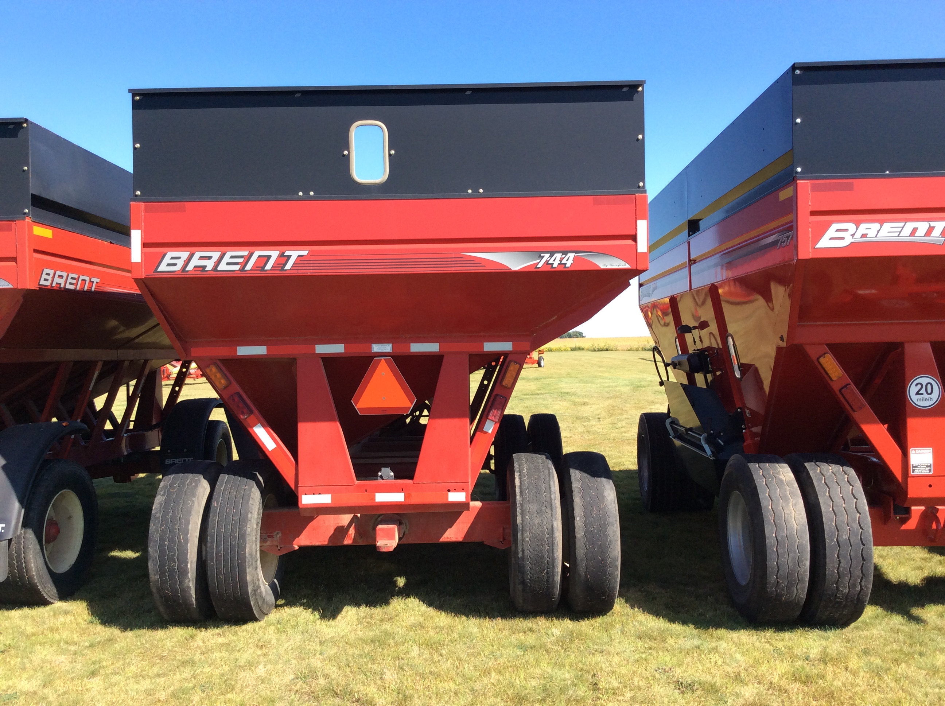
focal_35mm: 32
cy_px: 353
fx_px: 872
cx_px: 472
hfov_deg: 56.9
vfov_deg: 44.1
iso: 32
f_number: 2.4
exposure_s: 1/615
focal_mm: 3.3
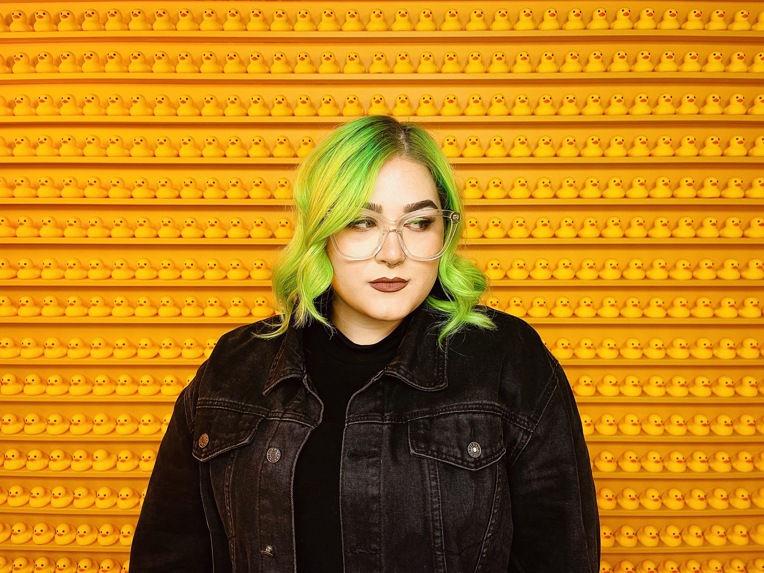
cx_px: 382
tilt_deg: -6.1
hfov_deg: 67.3
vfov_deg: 53.1
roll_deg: -0.4
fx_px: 574
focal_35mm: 26
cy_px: 286
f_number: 1.6
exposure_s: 1/50
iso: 100
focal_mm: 5.1
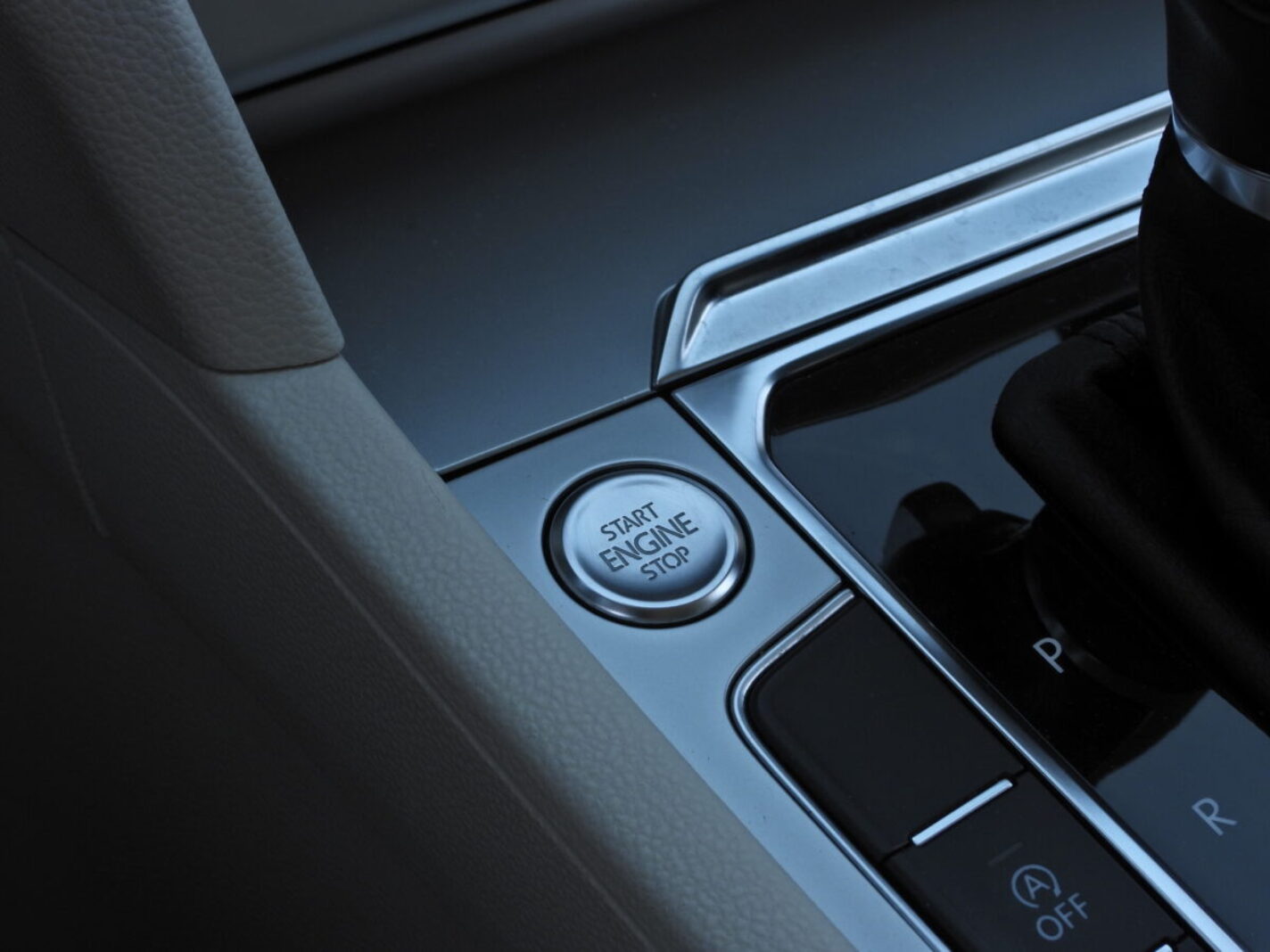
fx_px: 2935
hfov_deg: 24.4
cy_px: 476
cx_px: 635
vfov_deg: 18.4
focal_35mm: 80
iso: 100
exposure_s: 1/200
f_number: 5
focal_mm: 14.4
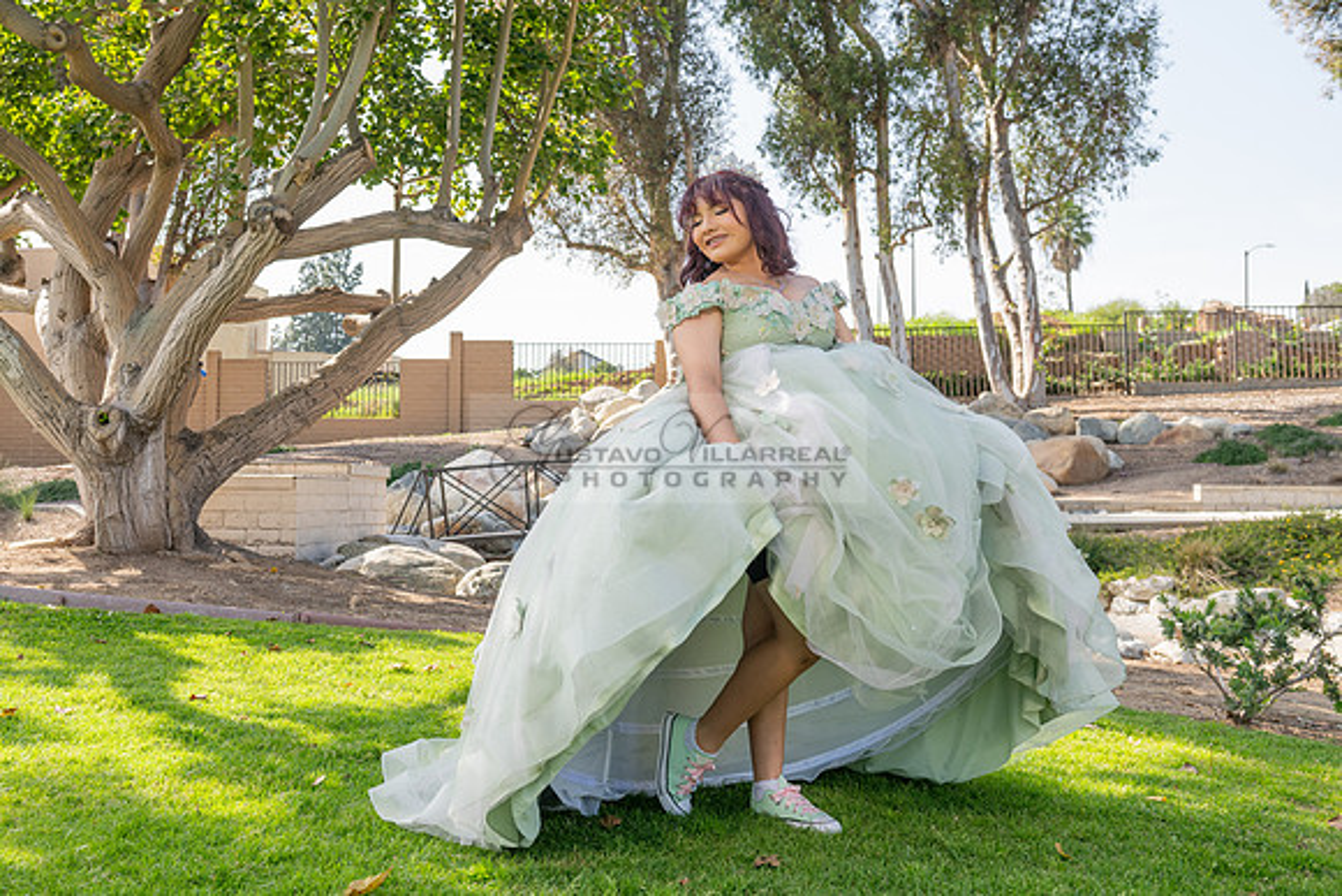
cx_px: 525
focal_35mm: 39
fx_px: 1453
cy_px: 395
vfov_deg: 34.2
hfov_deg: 49.2
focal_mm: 32
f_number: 5.6
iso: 200
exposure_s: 1/320
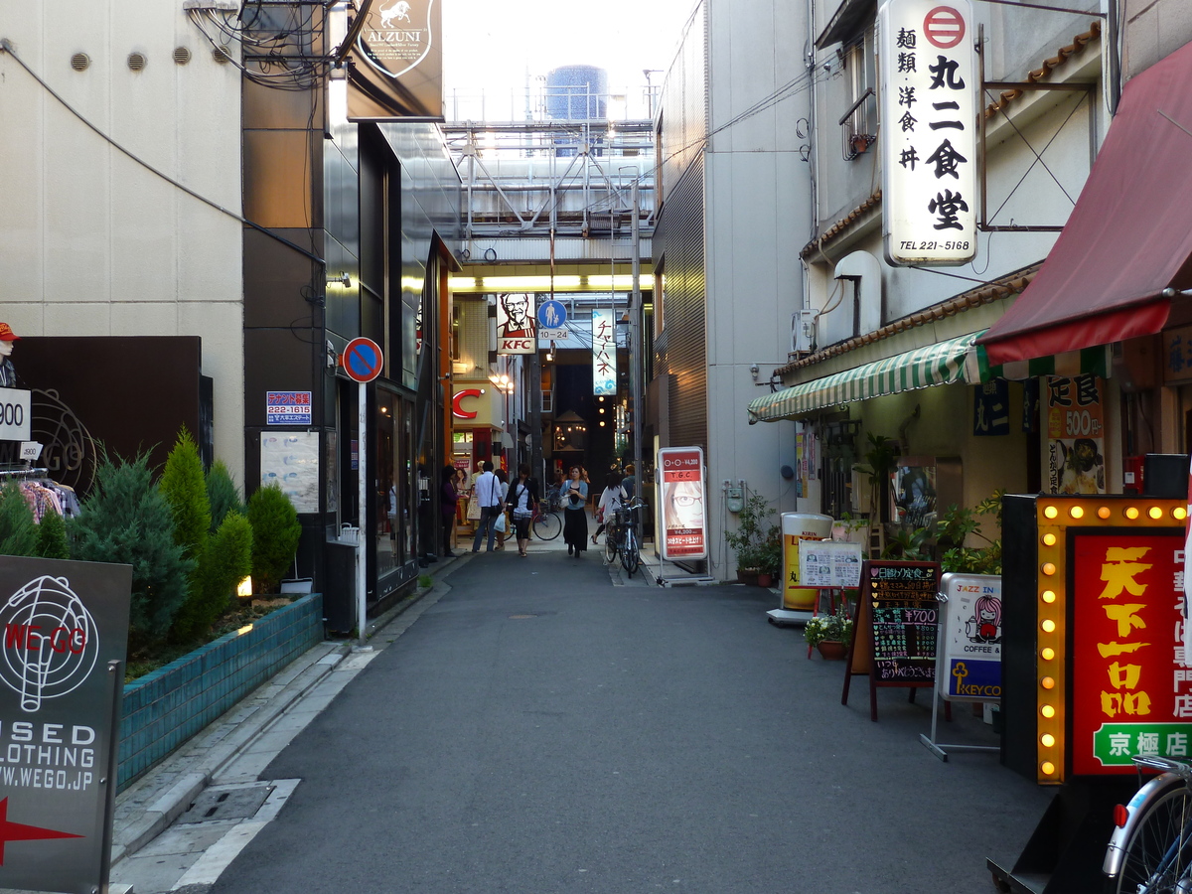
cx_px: 596
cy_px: 447
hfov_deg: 46.8
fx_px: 1377
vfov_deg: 36.0
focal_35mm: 40
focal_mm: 6.5
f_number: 3.6
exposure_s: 1/40
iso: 80
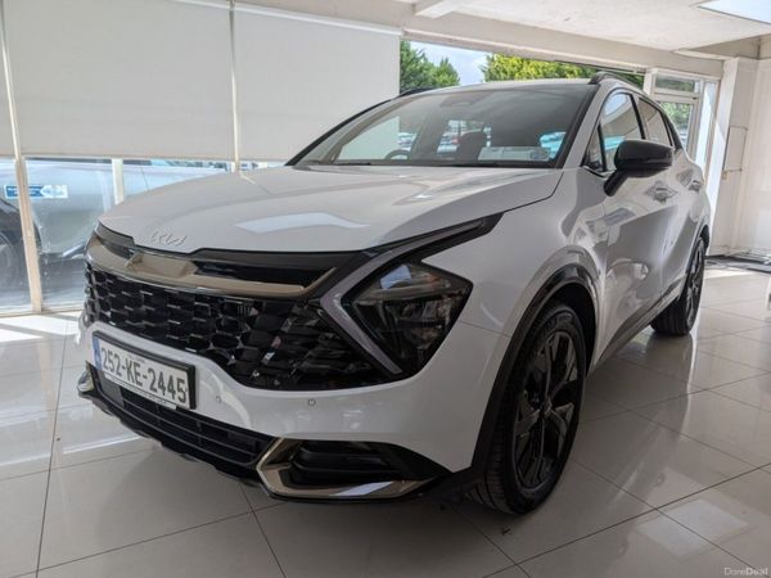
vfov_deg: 56.8
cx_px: 386
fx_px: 535
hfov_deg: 71.6
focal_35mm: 24
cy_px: 289
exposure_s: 1/2646
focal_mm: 6.9
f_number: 1.68
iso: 21
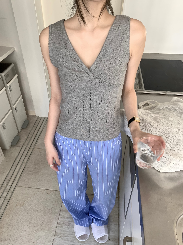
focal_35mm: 26
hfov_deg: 53.1
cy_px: 122
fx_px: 183
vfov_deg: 67.3
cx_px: 92
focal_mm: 4.25
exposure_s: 1/63
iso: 100
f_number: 1.8
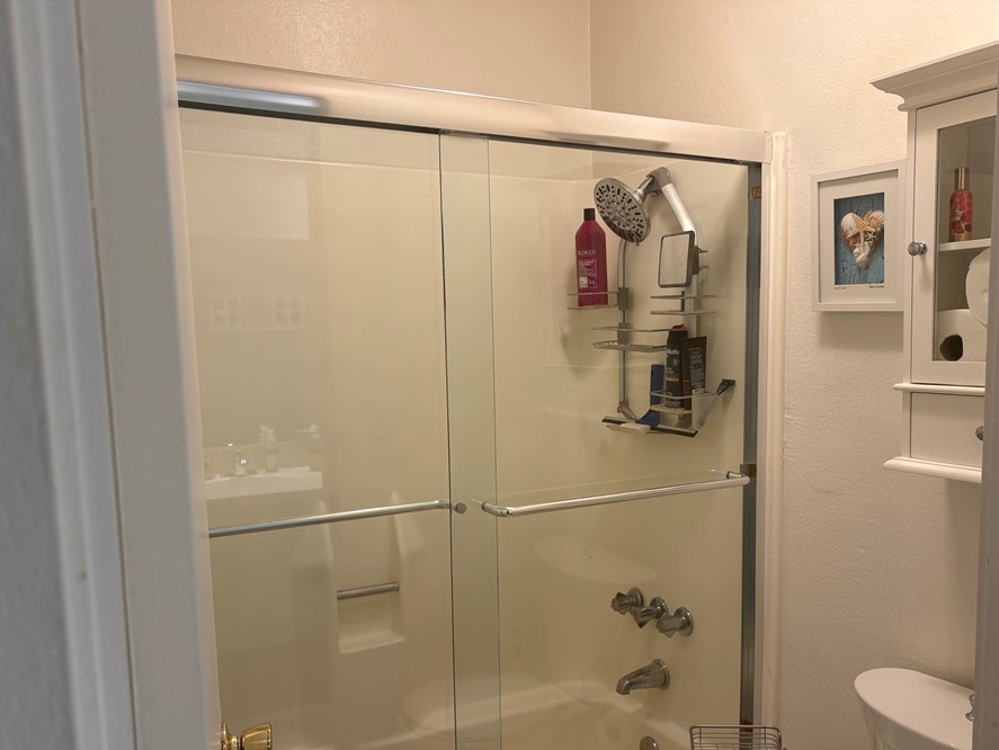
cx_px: 542
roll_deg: +1.7
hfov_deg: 59.9
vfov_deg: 46.7
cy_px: 428
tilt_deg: -6.9
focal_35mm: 30
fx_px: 866
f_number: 1.6
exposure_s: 1/60
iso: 64
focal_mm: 5.96
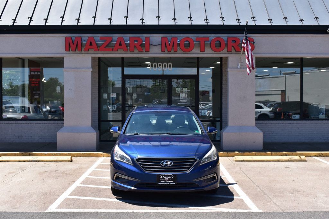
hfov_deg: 42.3
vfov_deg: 28.9
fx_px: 425
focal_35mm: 46
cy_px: 110
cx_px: 164
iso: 400
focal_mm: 31
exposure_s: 1/400
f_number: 11
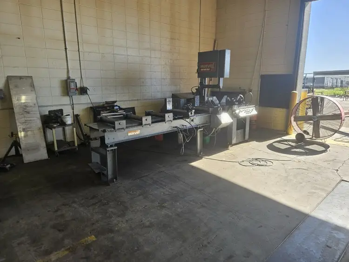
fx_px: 232
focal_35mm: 23
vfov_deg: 58.9
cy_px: 131
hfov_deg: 73.9
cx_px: 174
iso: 32
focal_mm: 5.4
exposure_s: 1/180
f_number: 1.8
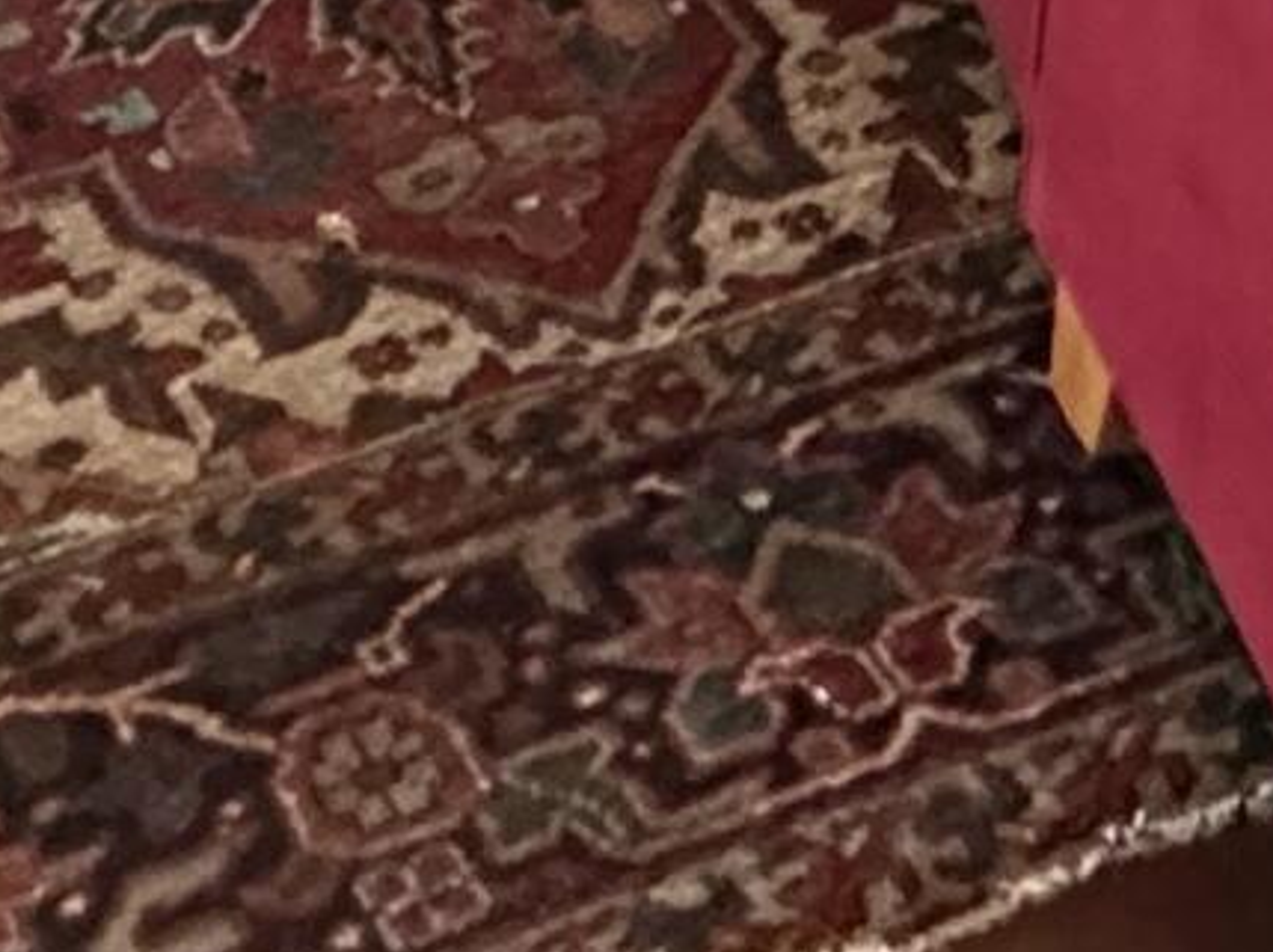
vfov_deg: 10.5
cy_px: -1910
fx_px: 3601
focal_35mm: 98
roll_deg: -2.3
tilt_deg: -5.3
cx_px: 496
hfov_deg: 20.0
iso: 1000
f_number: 2.2
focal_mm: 2.22
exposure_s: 1/60
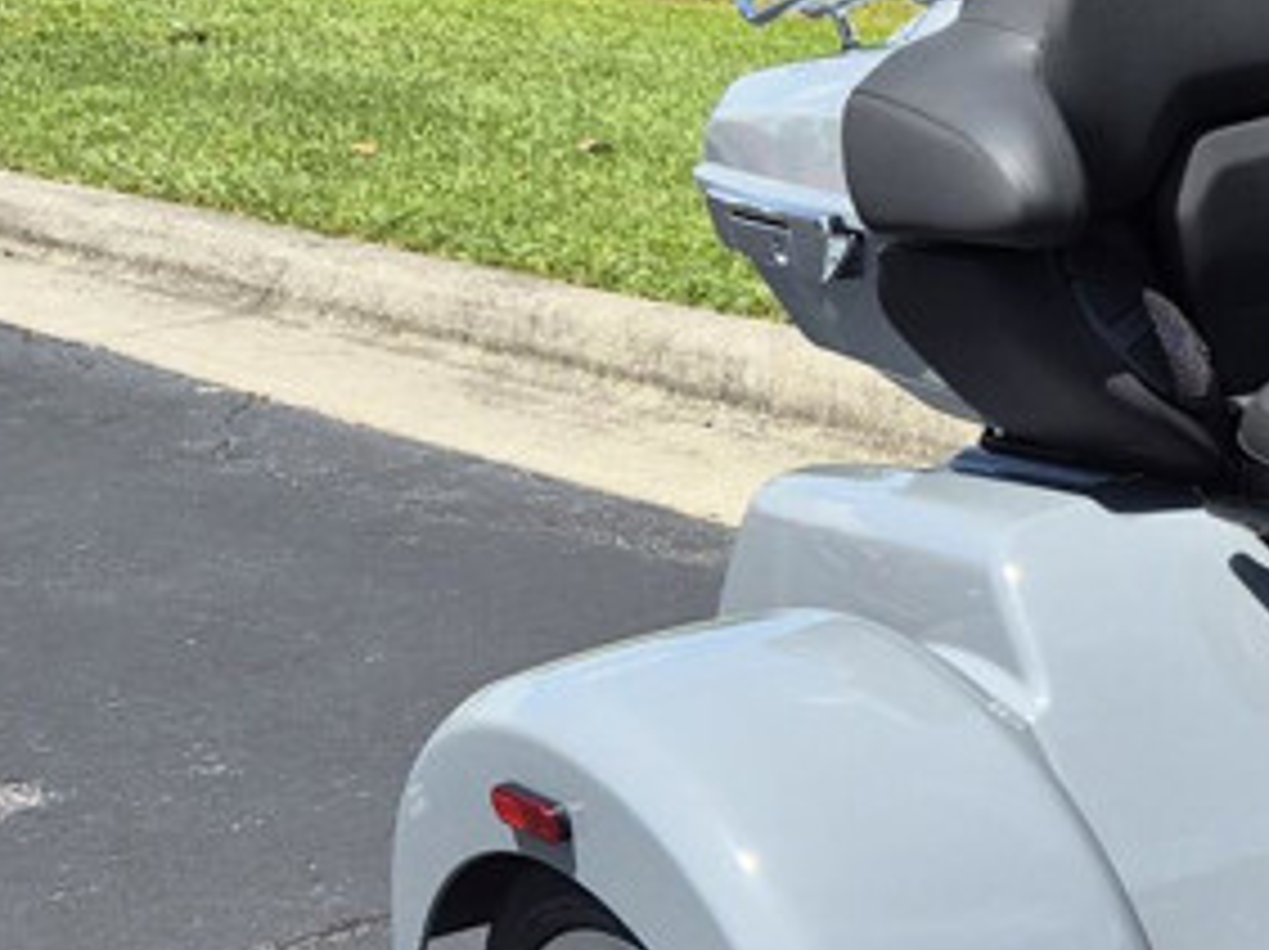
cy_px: 734
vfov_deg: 16.8
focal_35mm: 87
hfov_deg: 18.3
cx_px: 2212
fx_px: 3187
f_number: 1.8
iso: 80
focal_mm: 5.4
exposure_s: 1/3816
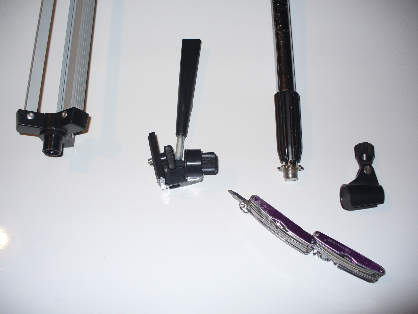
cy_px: 157
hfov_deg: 50.1
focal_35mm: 37
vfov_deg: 38.7
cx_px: 209
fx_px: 447
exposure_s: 1/30
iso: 100
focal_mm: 6.1
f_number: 2.8
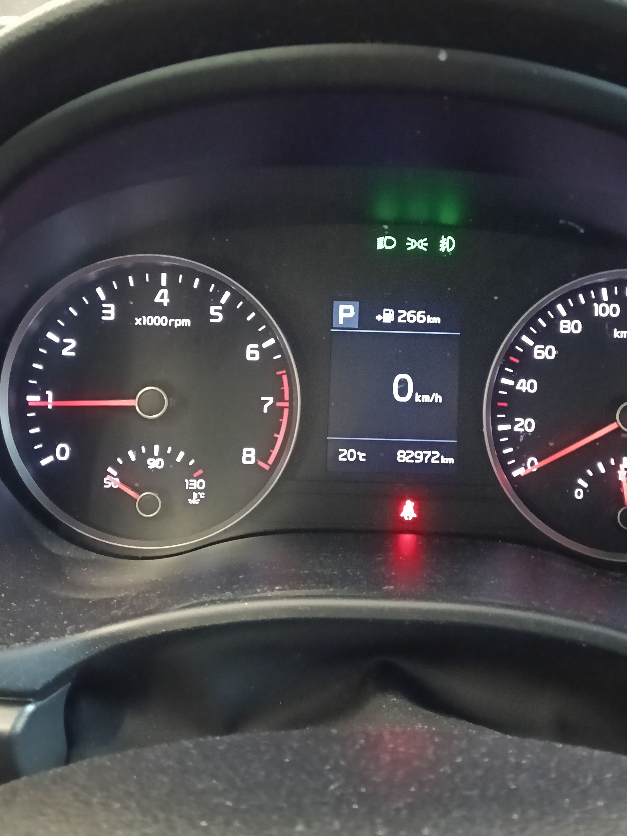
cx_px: 427
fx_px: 942
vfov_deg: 47.4
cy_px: 314
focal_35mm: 39
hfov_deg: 36.4
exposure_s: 1/14.3
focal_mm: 3.98
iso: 3200
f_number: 1.8
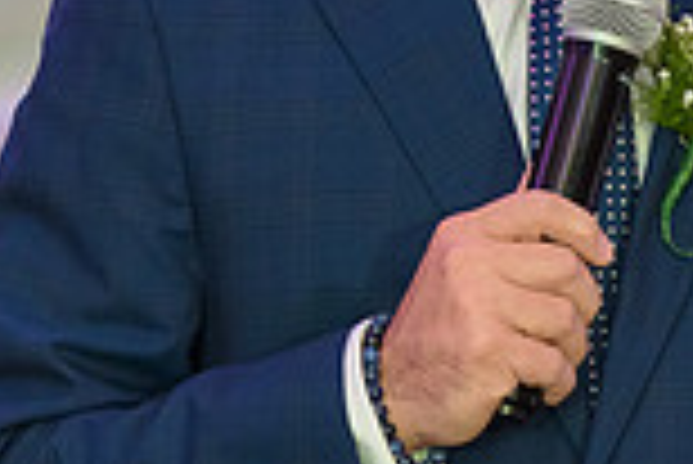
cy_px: -2
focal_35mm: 735
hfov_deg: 2.8
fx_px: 14162
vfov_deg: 1.9
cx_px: 580
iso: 1600
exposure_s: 1/125
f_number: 3.2
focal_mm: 195
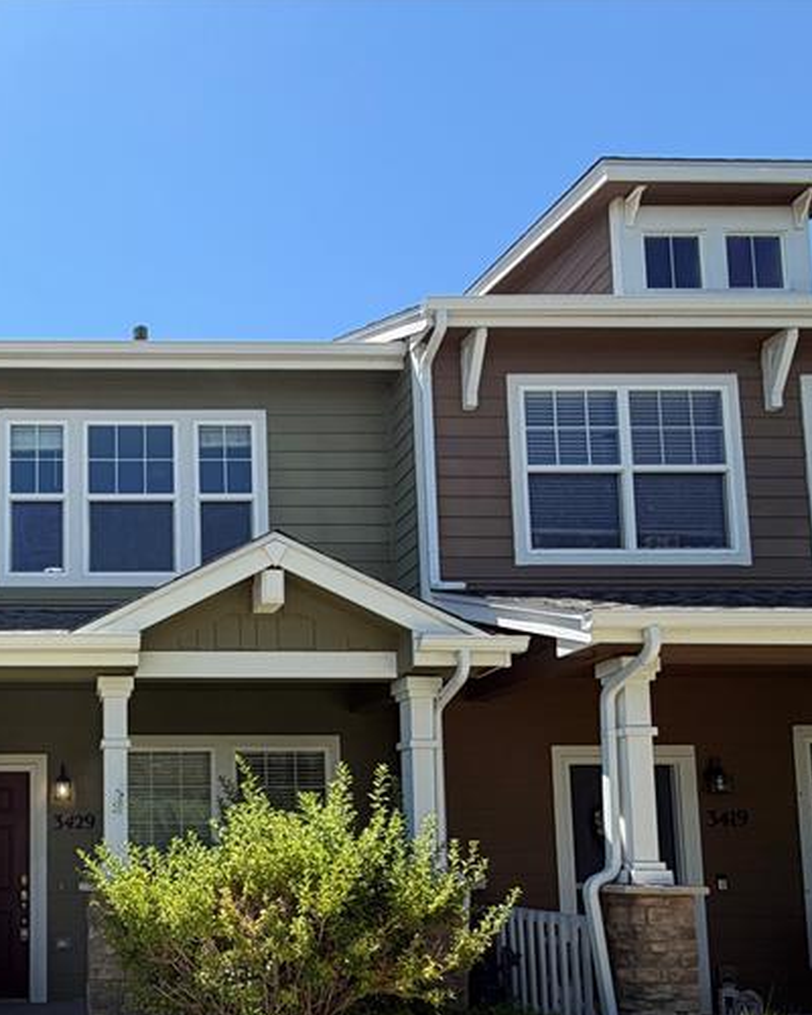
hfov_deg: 46.3
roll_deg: +0.8
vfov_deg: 58.6
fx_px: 841
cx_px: 73
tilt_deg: +4.2
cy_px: 774
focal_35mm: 28
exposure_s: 1/770
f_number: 2.2
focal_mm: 2.22
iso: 32
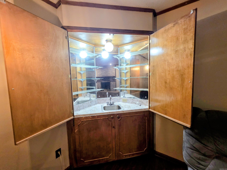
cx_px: 114
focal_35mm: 13
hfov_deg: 106.2
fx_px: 85
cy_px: 85
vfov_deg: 89.9
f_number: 1.9
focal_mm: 2.2
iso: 400
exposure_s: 1/60
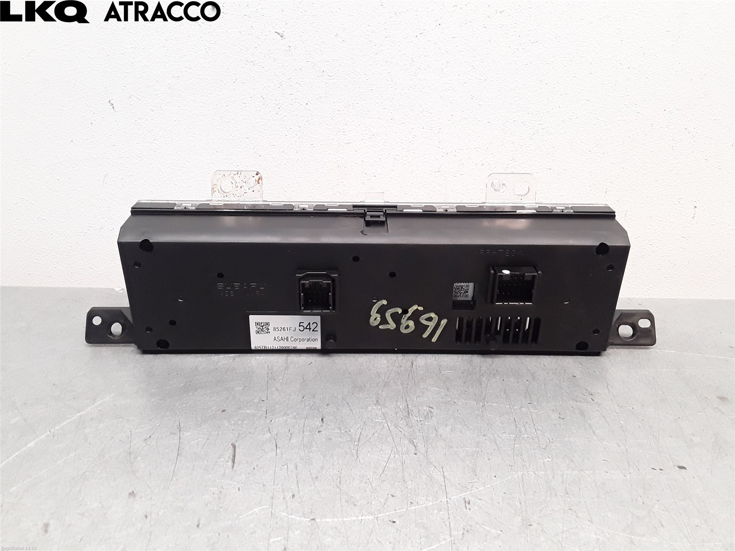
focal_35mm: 28
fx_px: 595
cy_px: 276
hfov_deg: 63.4
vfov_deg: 49.7
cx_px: 368
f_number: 1.9
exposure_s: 1/100
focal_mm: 2.91
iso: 100
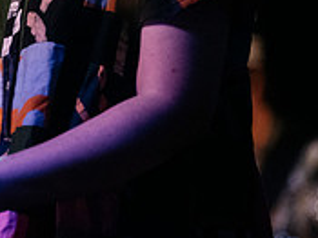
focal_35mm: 488
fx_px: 4480
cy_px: -124
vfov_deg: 3.0
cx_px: 33
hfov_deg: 4.1
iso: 2000
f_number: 3.2
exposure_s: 1/125
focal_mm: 145
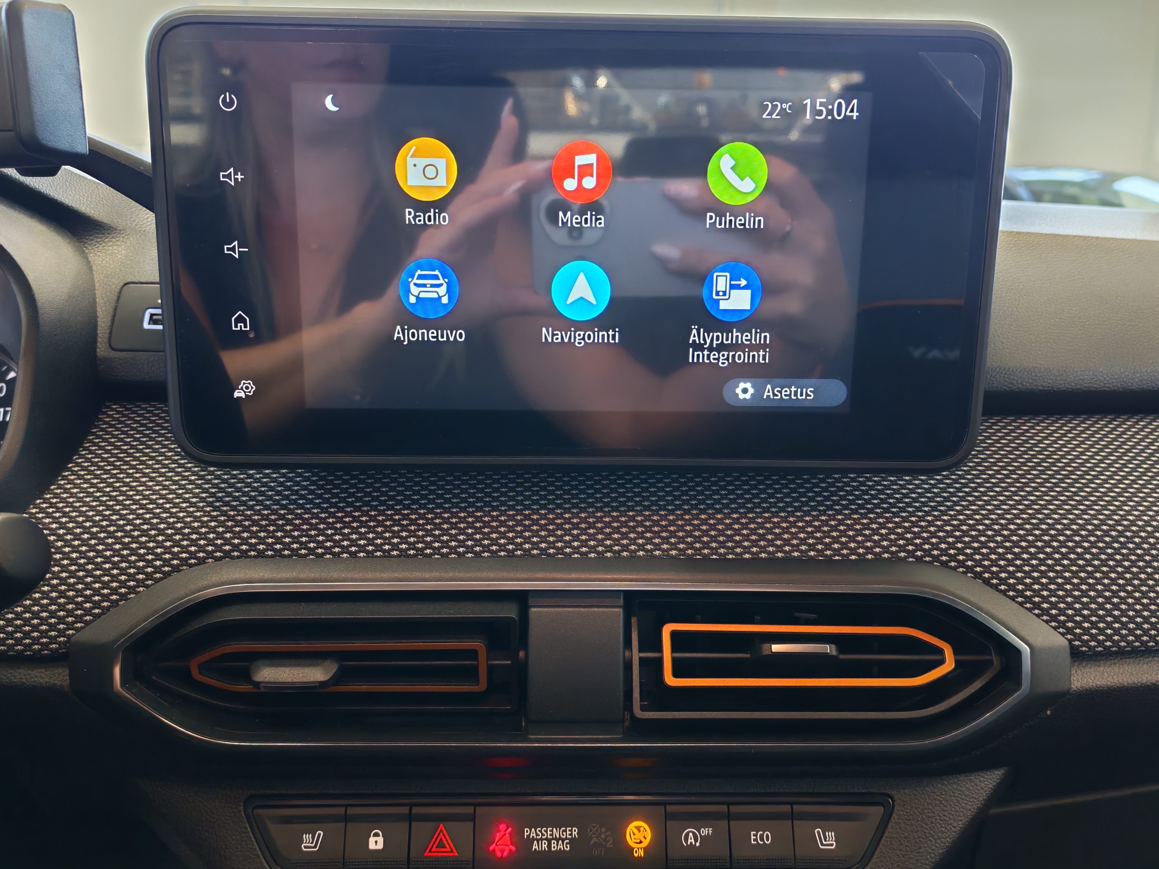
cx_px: 580
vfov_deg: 44.2
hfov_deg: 56.8
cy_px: 434
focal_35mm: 32
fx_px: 1071
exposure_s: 1/100
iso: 640
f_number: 1.9
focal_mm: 6.12
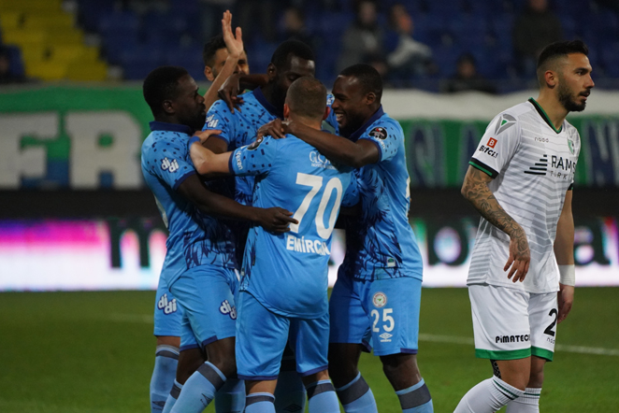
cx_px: 302
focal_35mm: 453
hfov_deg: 4.5
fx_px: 7792
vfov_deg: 3.0
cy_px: 216
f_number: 5.6
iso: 10000
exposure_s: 1/2000
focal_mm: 400
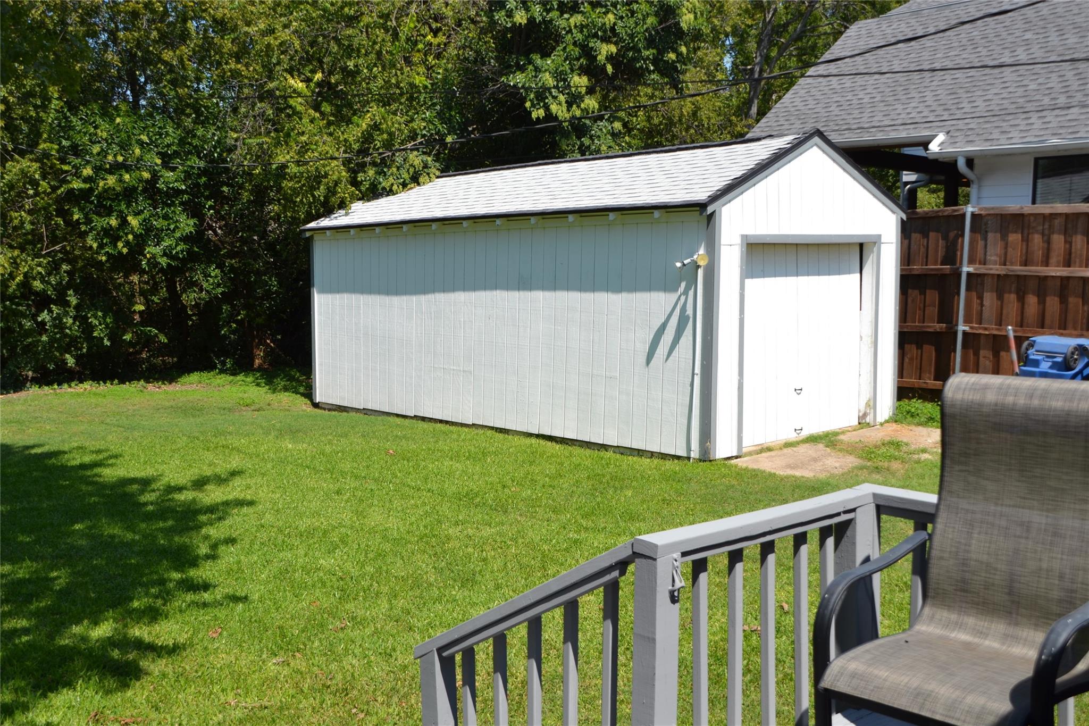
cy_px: 363
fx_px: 1134
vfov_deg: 35.5
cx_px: 544
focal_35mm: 38
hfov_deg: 51.3
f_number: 8
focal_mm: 25
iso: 100
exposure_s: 1/250
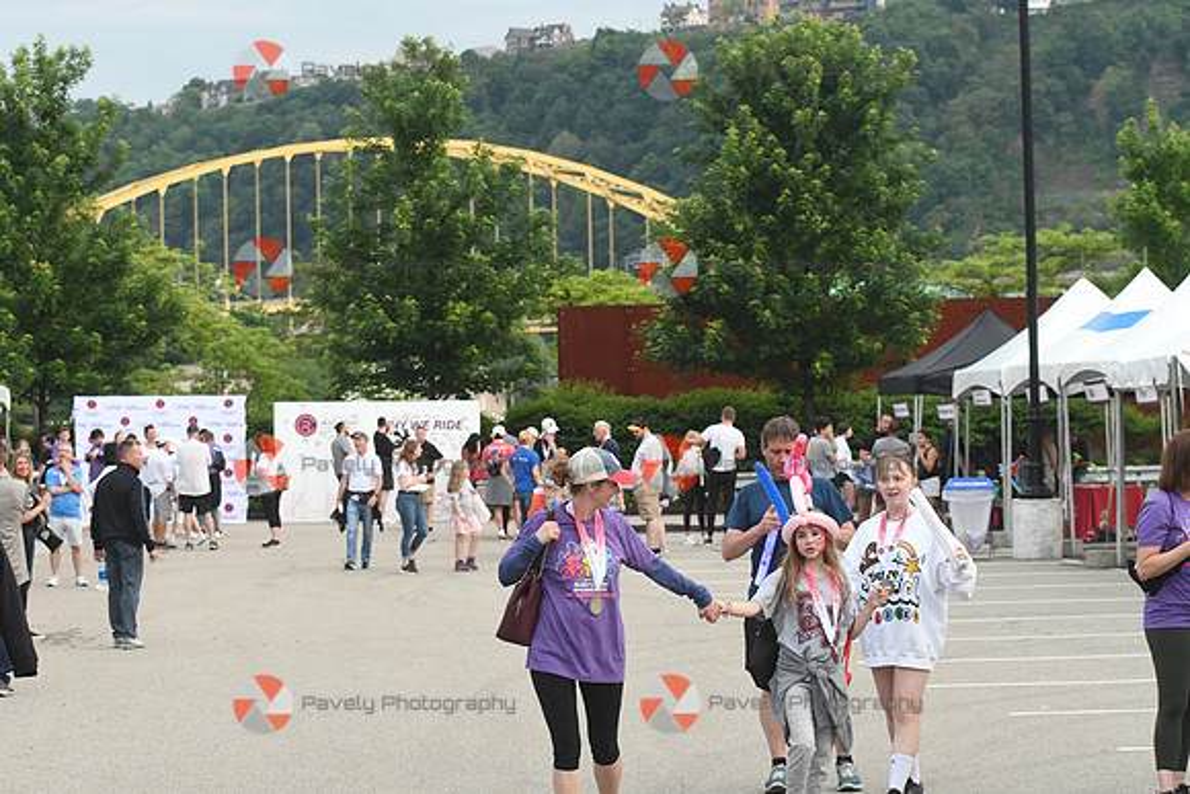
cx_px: 595
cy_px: 397
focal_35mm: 105
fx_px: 3471
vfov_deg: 13.0
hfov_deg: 19.5
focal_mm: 70
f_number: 5
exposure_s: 1/320
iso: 2000
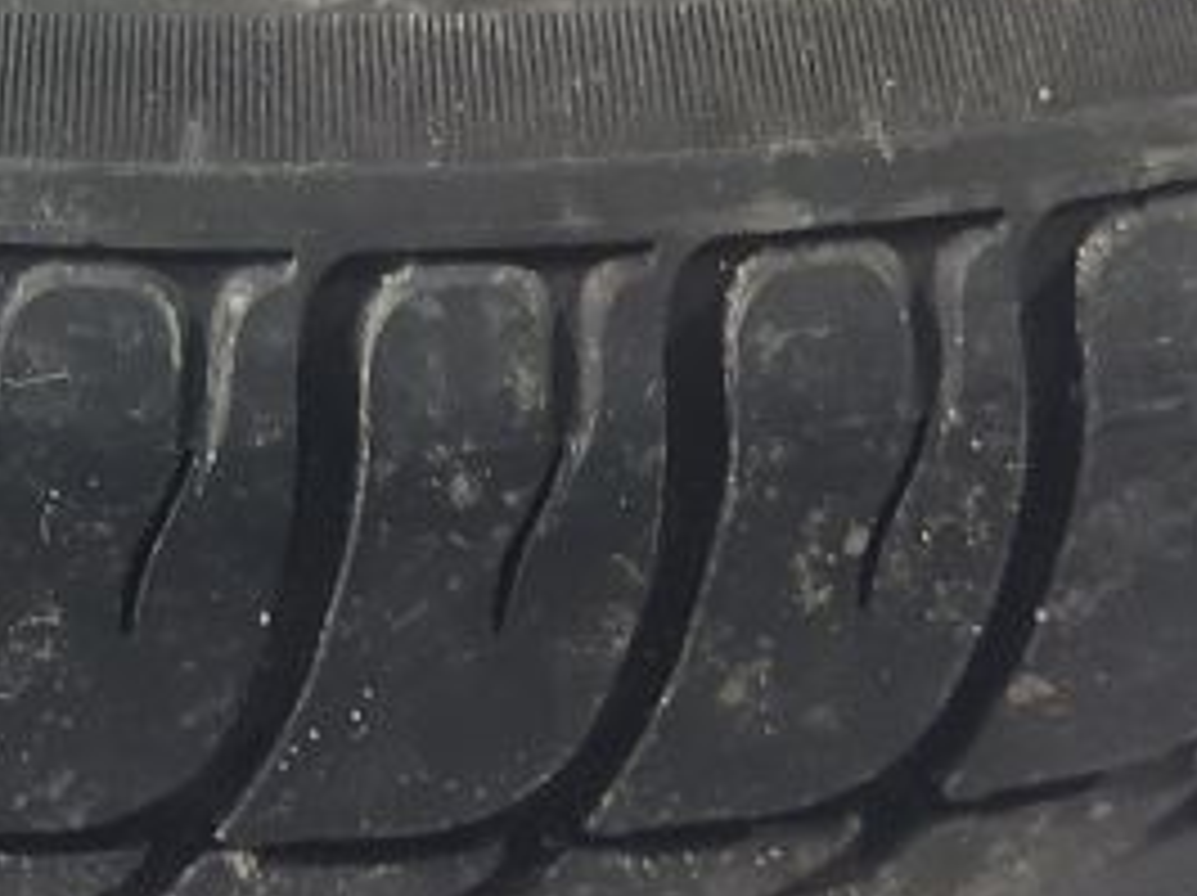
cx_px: 32
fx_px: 4215
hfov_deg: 15.9
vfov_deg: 12.1
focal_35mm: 122
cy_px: 311
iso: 209
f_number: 1.79
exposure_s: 1/25
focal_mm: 4.71
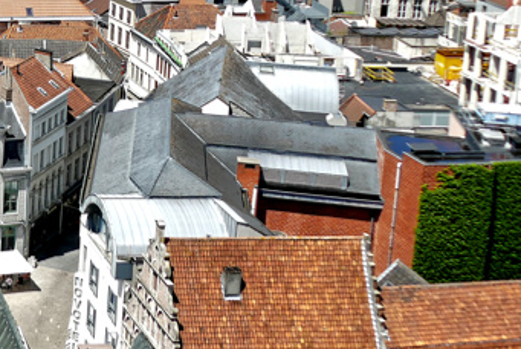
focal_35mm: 96
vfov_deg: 14.0
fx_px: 1390
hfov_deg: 19.2
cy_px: -38
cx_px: -208
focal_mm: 11.6
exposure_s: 1/2000
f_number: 3
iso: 125
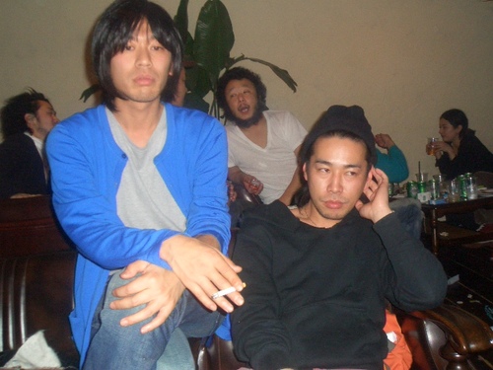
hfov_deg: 51.4
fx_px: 513
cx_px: 246
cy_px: 185
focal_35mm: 36
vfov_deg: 39.7
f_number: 4
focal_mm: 4.8
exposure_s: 1/40
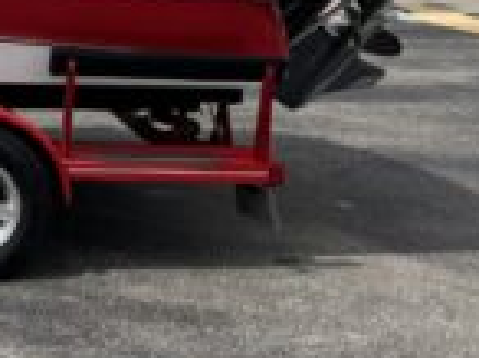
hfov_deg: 17.3
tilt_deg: +5.0
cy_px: -148
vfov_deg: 14.6
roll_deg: +1.6
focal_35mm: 95
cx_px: -359
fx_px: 1312
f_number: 1.6
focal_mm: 5.96
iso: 50
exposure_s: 1/5348
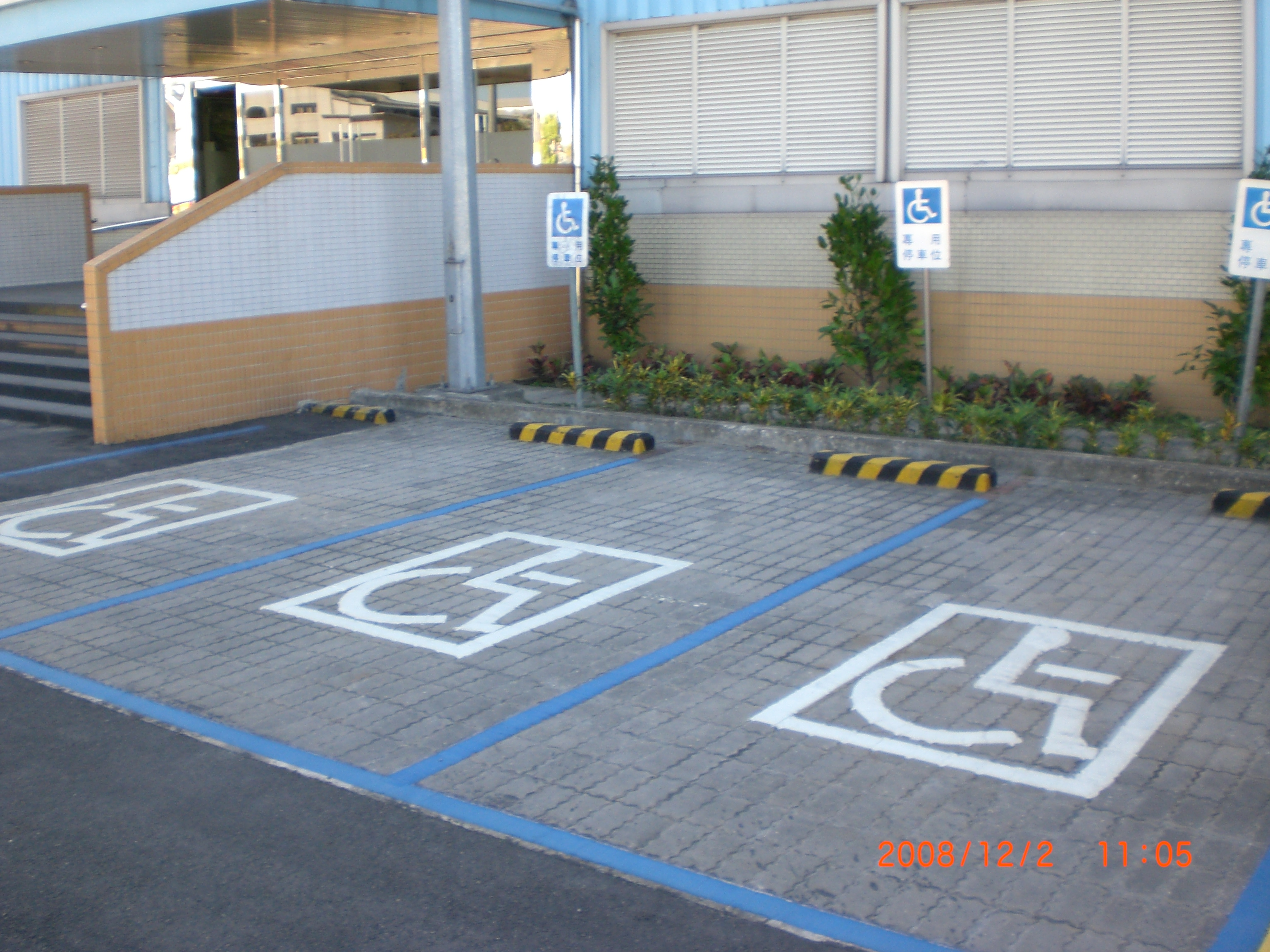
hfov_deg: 49.0
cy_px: 476
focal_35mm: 38
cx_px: 635
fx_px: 1394
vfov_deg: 37.7
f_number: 3.1
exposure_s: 1/200
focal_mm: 6.3
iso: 100
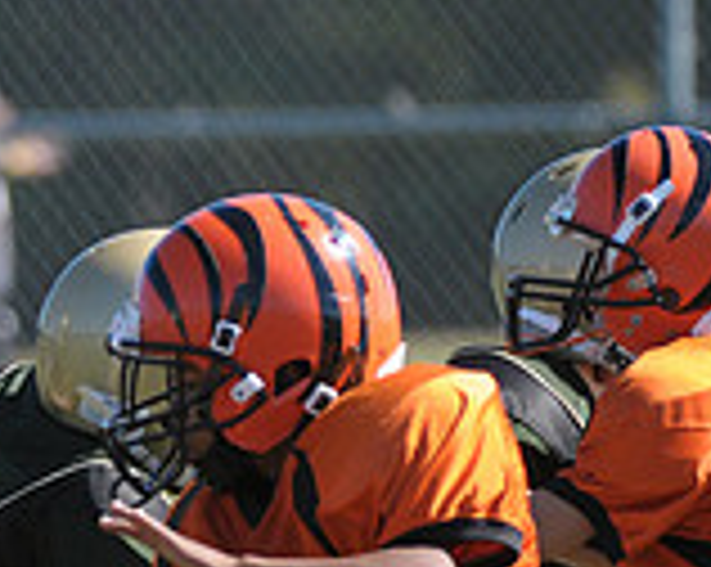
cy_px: 682
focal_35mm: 1345
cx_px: -531
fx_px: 28268
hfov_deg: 1.4
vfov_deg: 1.1
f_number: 4
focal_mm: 260
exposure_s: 1/2500
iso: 640
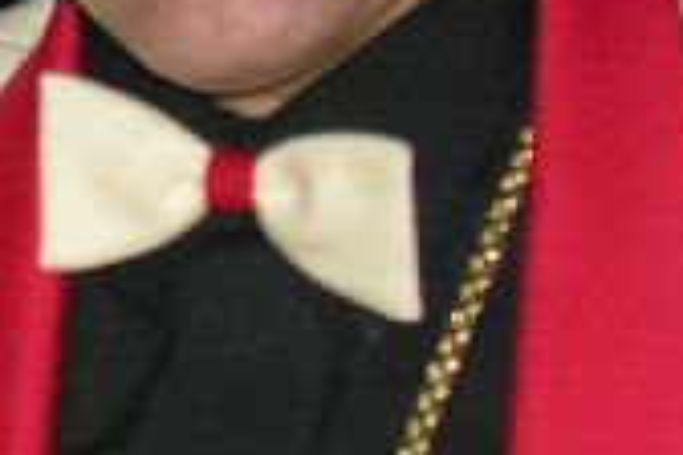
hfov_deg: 7.3
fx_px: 5179
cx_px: -681
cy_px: 16
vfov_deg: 5.0
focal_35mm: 273
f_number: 3.1
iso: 100
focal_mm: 13.8
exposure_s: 1/60.1
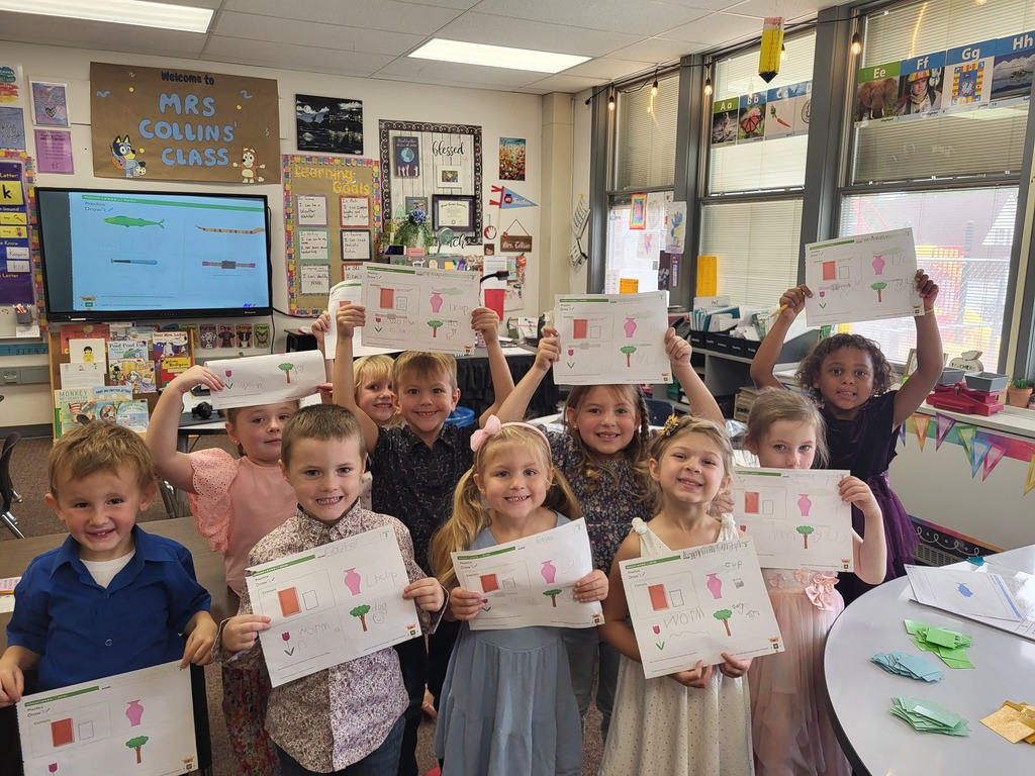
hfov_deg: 67.3
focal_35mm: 26
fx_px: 777
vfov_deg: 53.1
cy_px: 388
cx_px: 518
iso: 125
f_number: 1.8
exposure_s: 1/120
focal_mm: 5.4
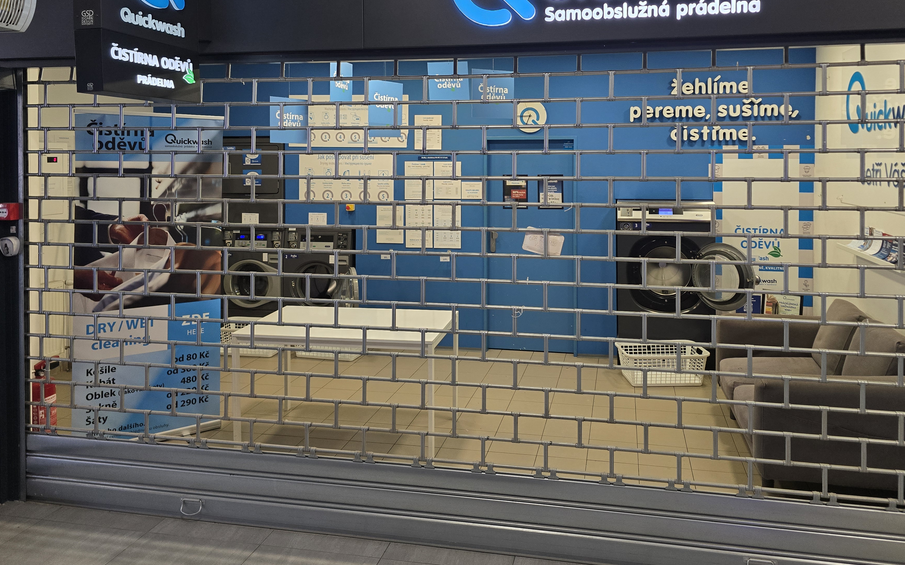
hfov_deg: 66.4
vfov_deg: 43.8
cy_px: 178
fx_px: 691
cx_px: 488
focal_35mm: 28
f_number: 1.7
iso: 200
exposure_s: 1/100
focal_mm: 6.3
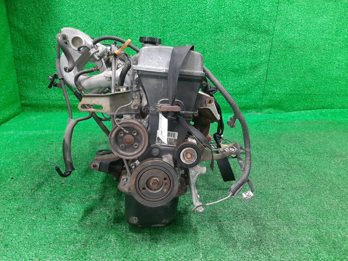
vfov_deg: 53.1
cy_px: 130
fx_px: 261
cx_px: 174
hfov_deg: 67.3
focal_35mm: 26
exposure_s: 1/50
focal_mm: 3.93
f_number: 1.7
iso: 201
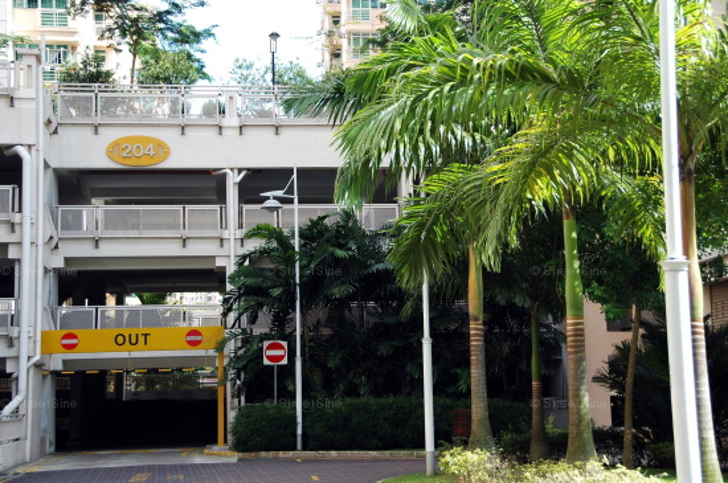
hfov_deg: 28.1
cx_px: 364
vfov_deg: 18.9
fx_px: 1454
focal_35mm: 72
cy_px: 242
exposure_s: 1/400
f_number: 4.8
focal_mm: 48
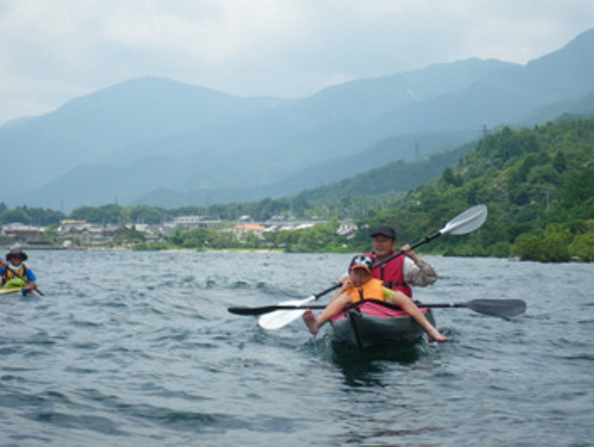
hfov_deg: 20.9
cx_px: 297
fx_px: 1614
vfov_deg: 15.7
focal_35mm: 94
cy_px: 224
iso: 50
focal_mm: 16.7
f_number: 5
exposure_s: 1/250
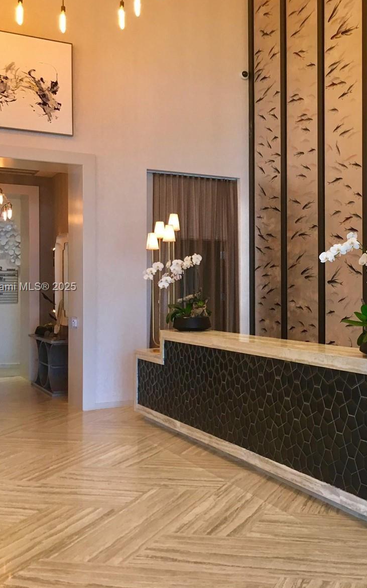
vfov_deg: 47.2
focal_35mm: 42
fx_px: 672
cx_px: 317
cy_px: 288
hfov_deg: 29.5
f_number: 2.2
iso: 80
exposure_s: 1/30
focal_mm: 4.15
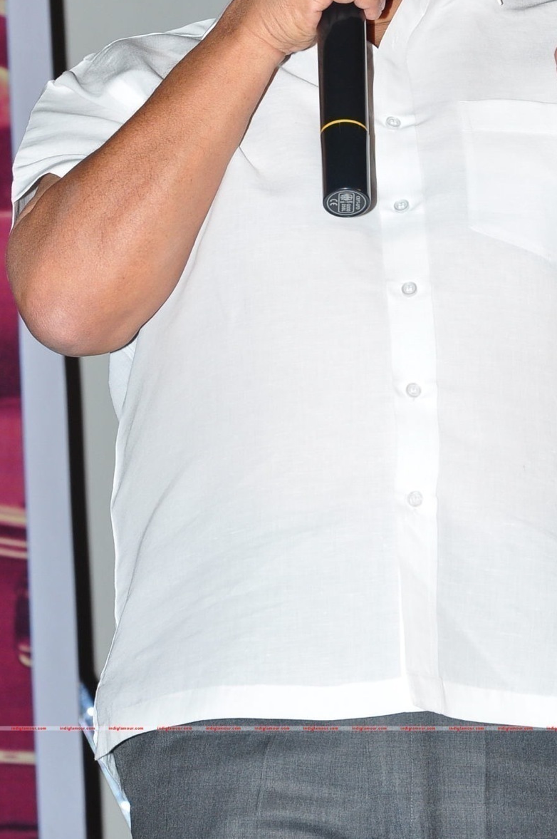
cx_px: 369
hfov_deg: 5.7
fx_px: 5624
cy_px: 259
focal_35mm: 242
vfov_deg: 8.5
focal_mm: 105
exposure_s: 1/125
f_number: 9
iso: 500
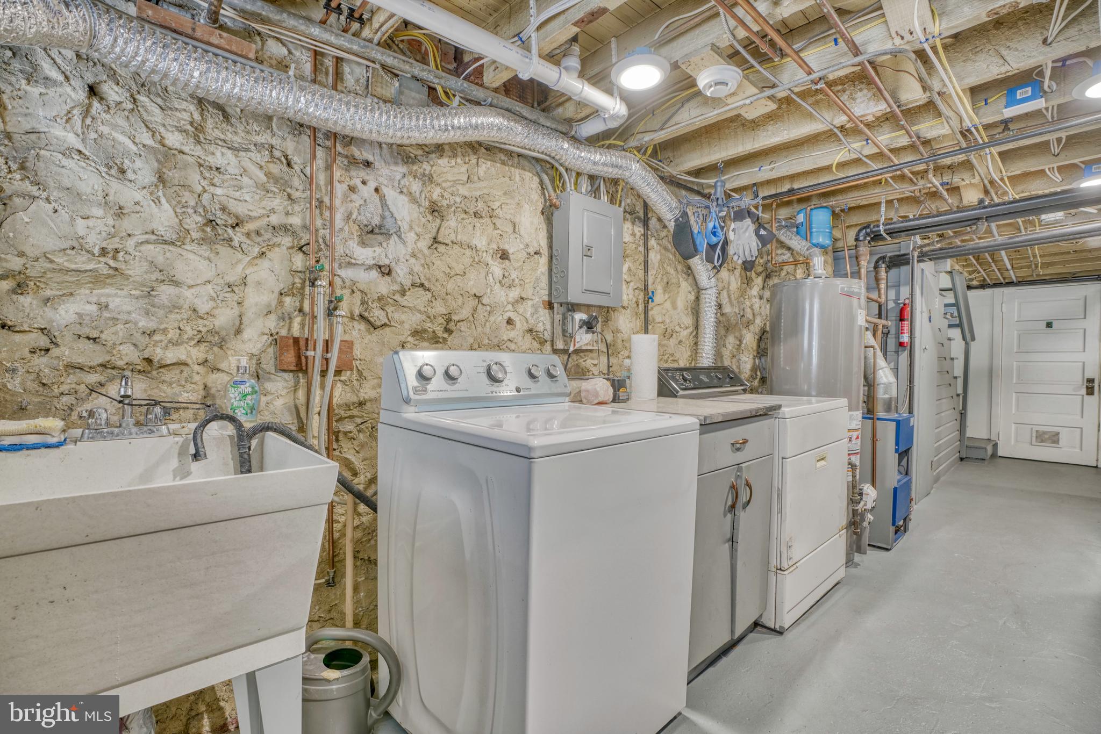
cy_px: 367
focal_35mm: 16
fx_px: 489
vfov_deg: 73.8
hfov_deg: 96.7
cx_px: 550
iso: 640
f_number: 6.3
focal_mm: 16
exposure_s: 1/13
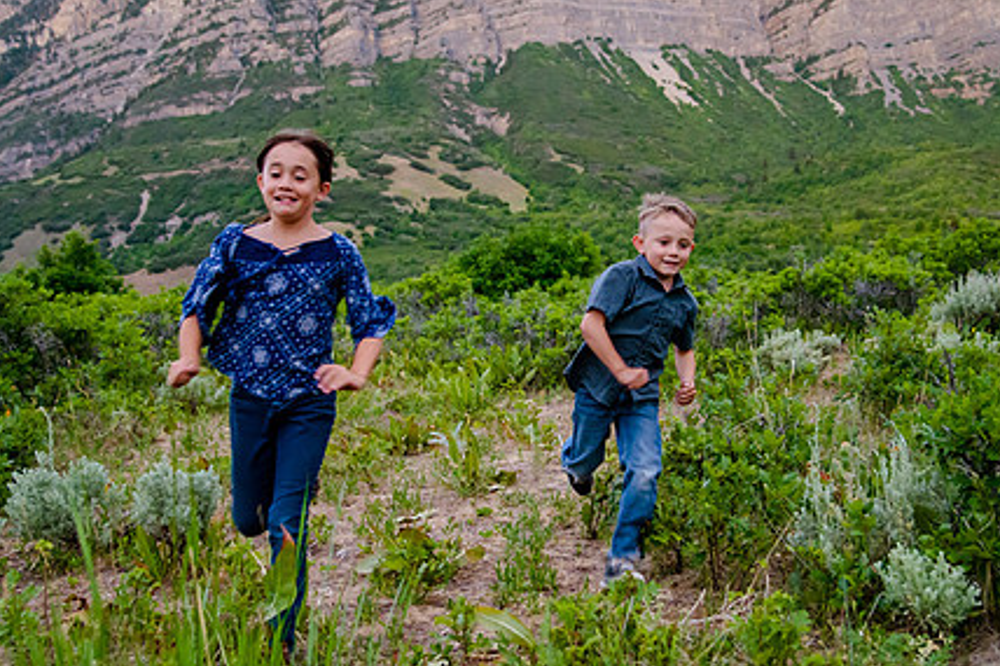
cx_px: 509
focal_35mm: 42
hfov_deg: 46.4
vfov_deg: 31.9
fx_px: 1166
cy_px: 313
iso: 3200
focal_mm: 31
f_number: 4
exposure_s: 1/250
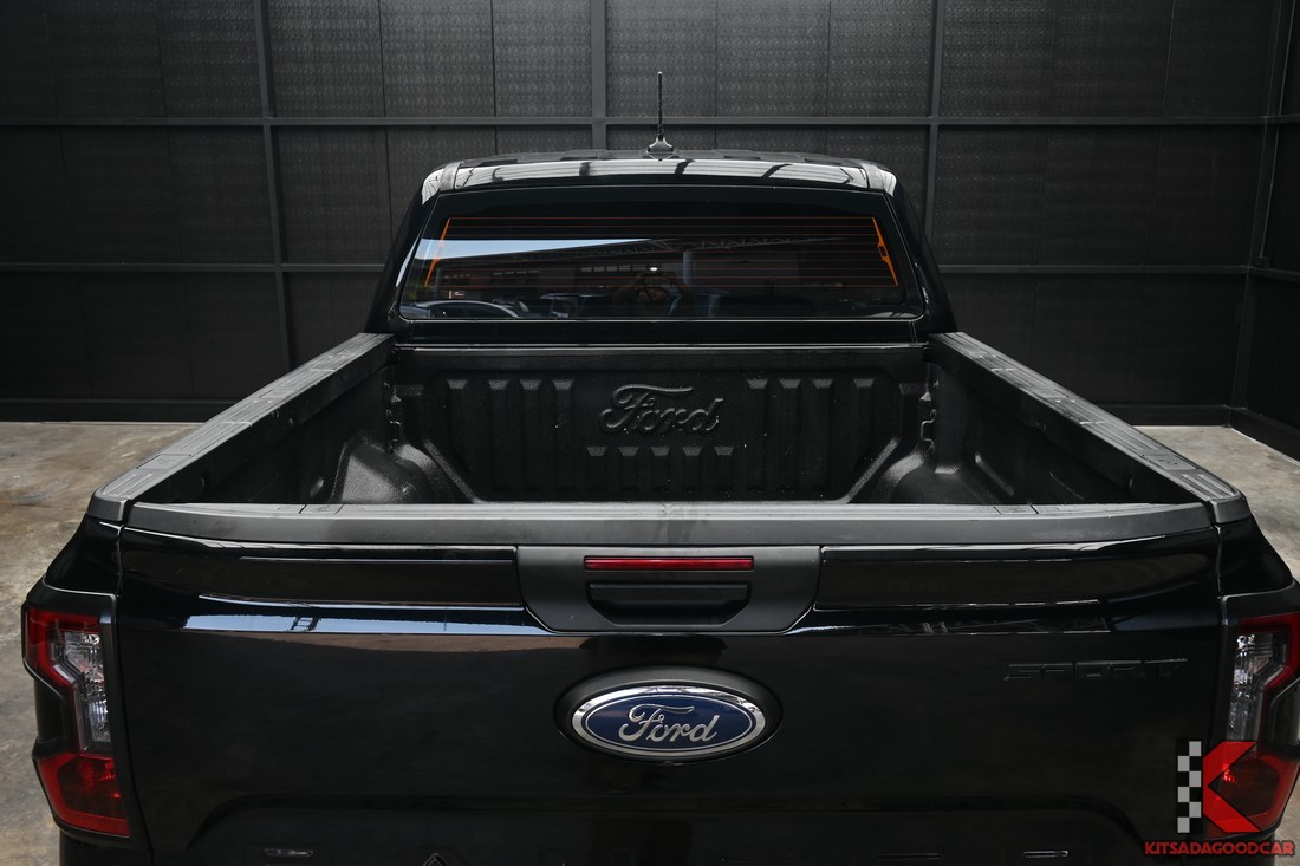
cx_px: 650
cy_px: 433
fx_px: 1083
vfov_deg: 43.6
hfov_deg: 61.9
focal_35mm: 30
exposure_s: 1/30
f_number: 6.7
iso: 100
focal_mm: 20
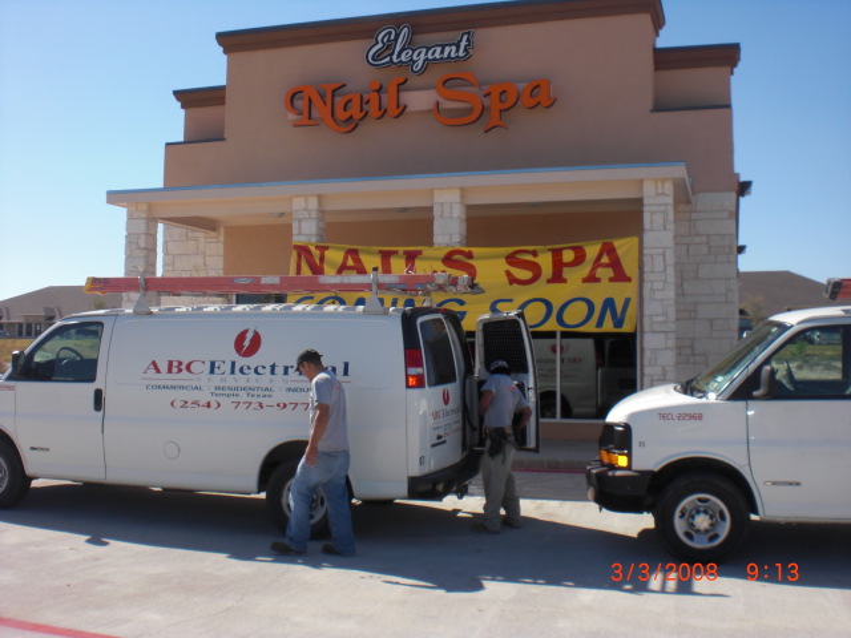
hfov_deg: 49.0
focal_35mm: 38
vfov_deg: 37.7
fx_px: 934
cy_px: 319
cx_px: 426
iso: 64
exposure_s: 1/320
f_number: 5.6
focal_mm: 6.3
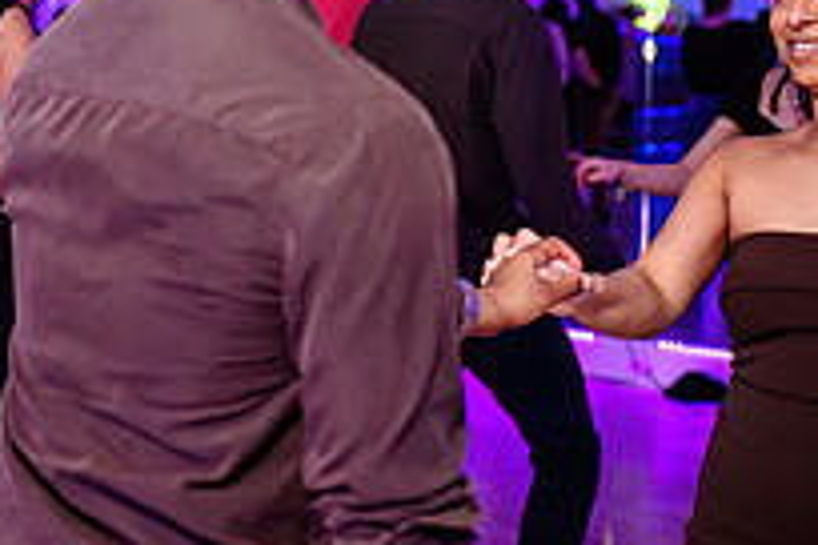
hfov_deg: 22.7
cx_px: 118
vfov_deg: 15.5
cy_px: 279
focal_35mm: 88
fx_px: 1999
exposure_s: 1/160
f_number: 2
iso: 2000
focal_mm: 28
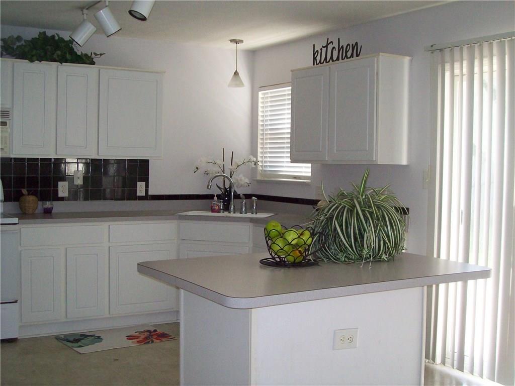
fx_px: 669
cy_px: 193
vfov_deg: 32.2
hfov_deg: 42.1
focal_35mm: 45
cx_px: 258
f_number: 3
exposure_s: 1/73.6
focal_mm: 7.6
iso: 200
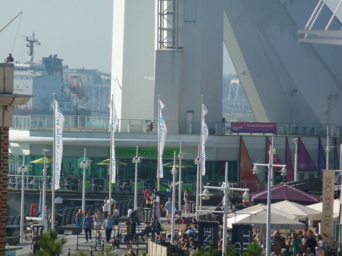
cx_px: 171
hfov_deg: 6.1
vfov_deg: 4.6
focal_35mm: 325
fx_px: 3210
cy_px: 128
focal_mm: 49.2
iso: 80
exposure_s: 1/400
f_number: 4.9
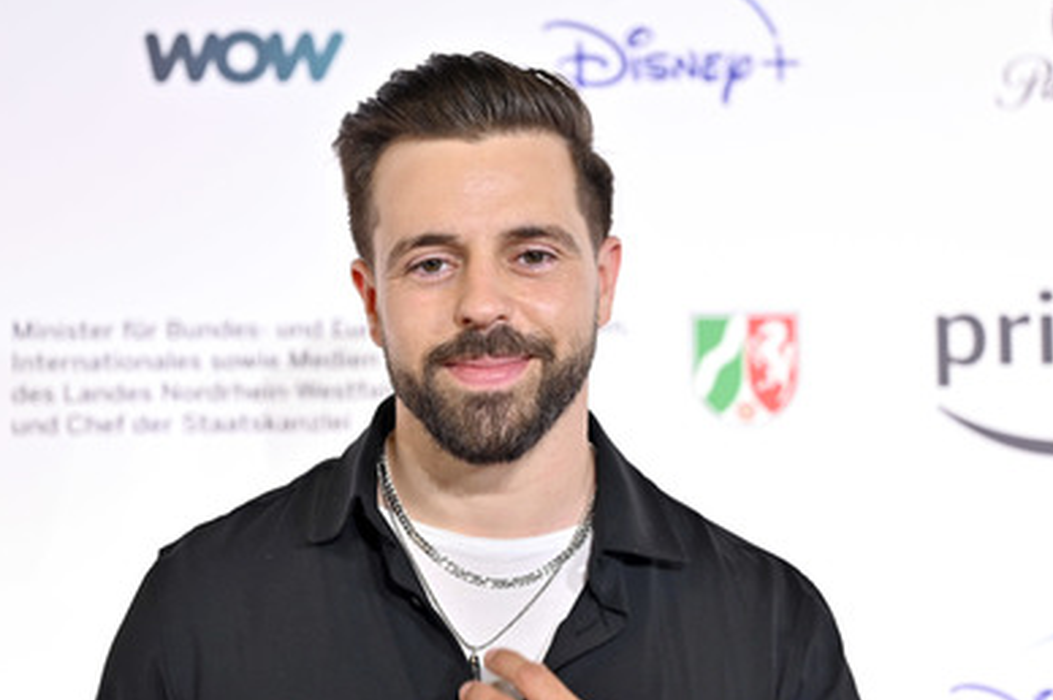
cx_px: 490
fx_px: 2922
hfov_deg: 20.4
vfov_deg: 13.7
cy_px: 402
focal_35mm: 100
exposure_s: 1/320
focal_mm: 86
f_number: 2.8
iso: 640
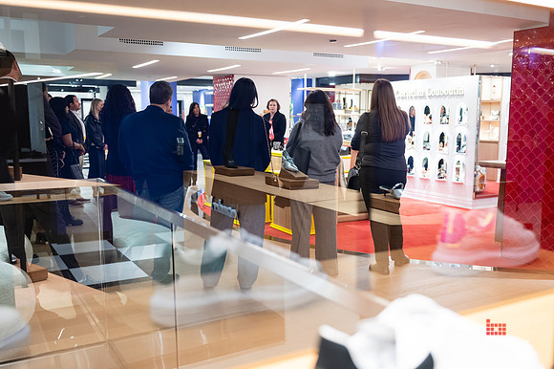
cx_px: 288
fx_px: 538
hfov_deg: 54.4
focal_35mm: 35
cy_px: 192
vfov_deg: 37.8
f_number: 3.2
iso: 1600
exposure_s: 1/160
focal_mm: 32.5
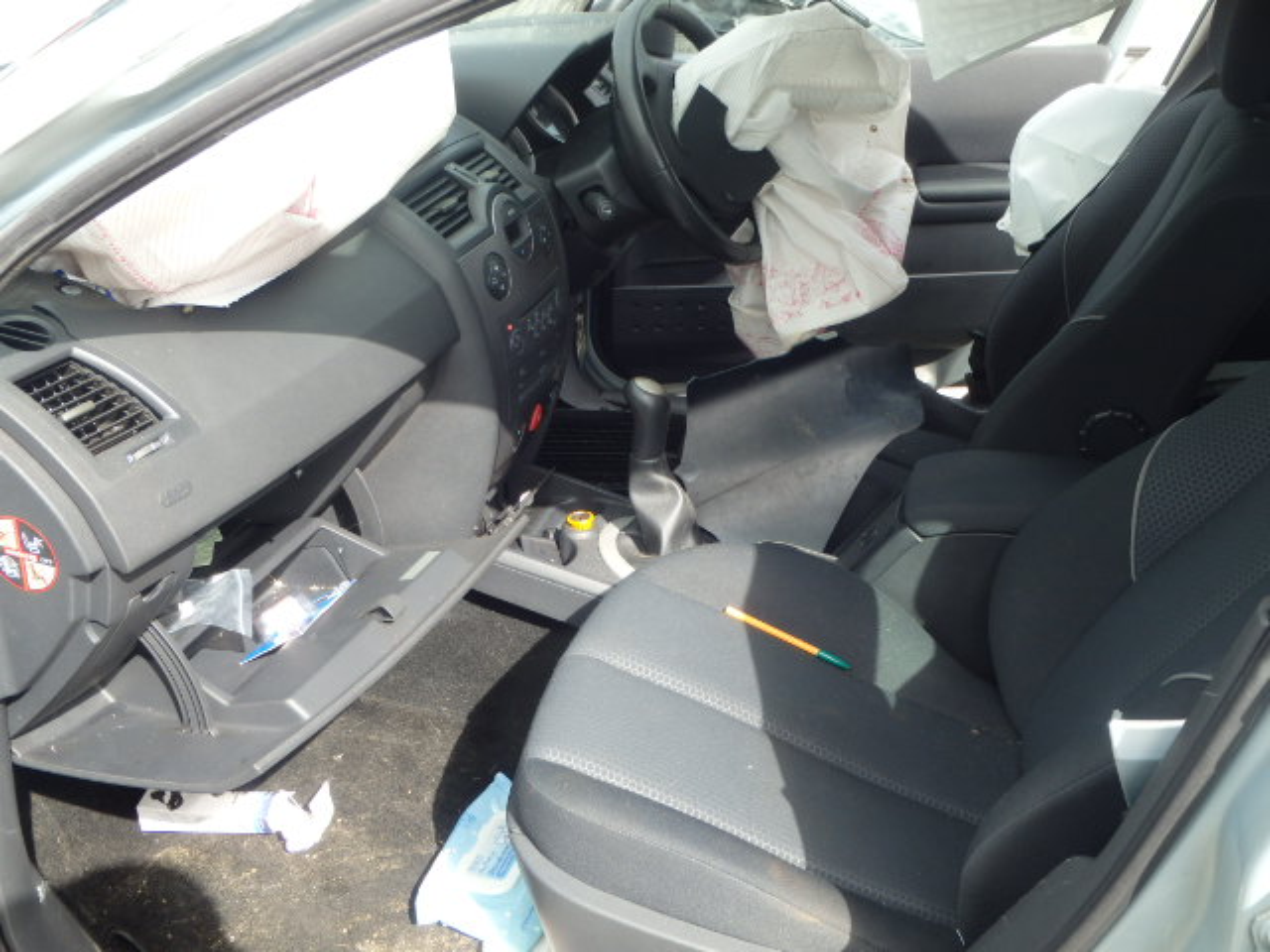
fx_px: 1321
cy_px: 476
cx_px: 635
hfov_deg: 51.4
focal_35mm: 36
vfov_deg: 39.7
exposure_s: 1/160
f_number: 4.5
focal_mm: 6.4
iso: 125
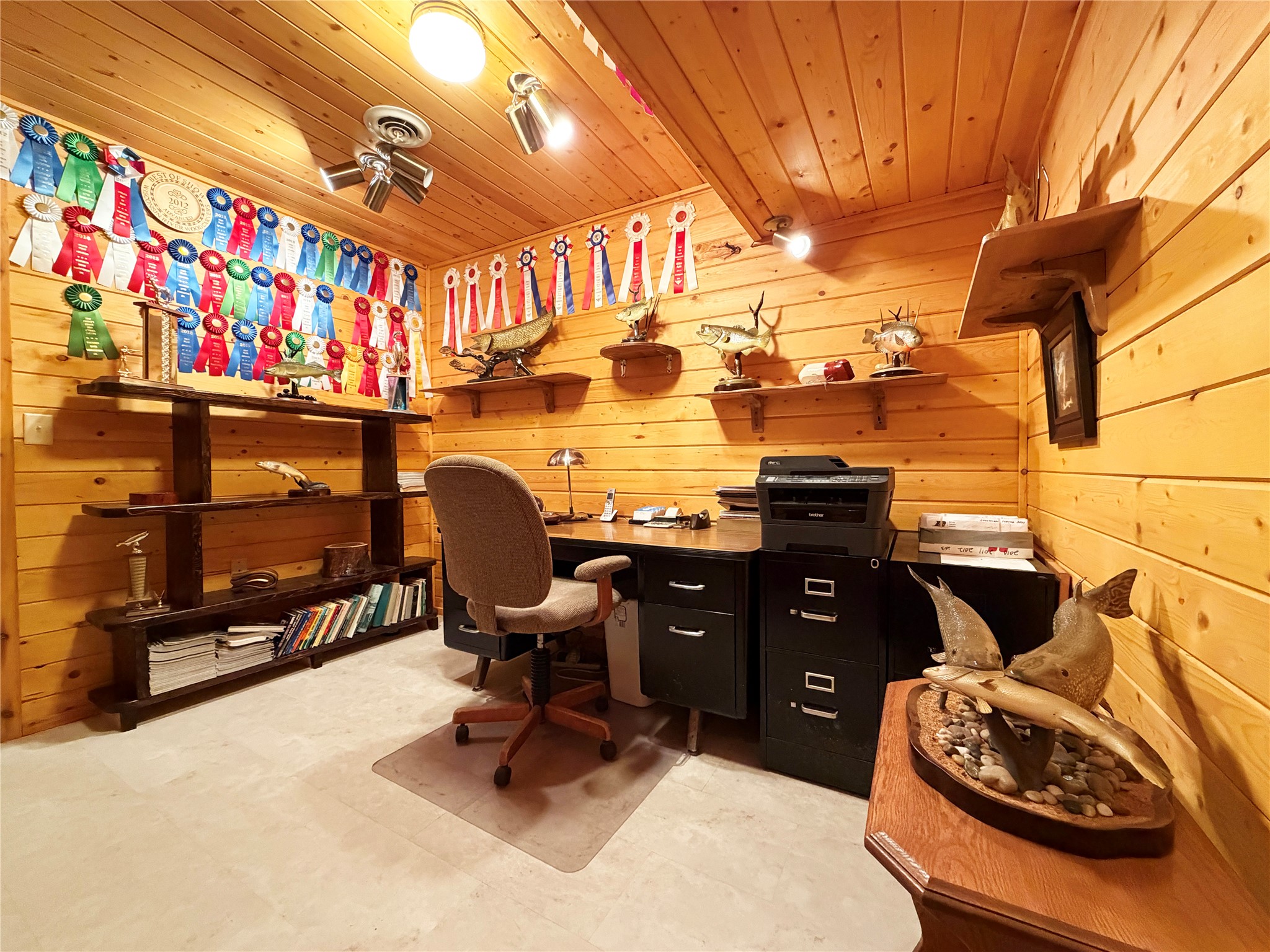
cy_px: 476
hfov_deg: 102.1
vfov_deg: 85.7
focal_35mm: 14
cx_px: 635
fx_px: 514
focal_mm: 2.22
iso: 640
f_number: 2.2
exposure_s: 1/60
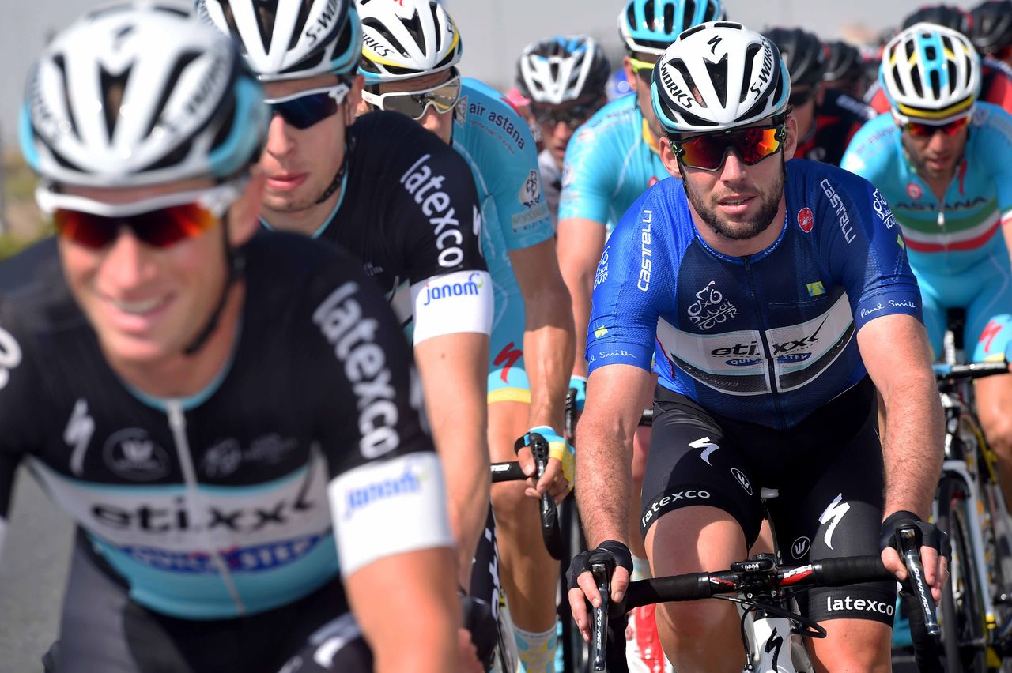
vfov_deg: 6.9
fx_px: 5619
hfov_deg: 10.3
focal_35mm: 200
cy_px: 336
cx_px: 506
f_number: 10
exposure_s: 1/640
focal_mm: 200
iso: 320
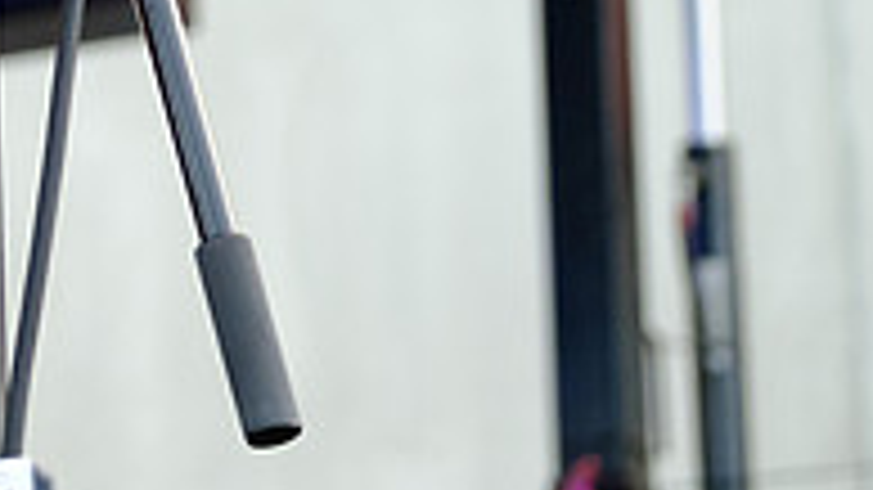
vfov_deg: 4.7
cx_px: -291
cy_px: -318
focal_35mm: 255
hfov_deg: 8.3
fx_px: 5901
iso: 800
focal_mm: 50
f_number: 2.8
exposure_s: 1/1000
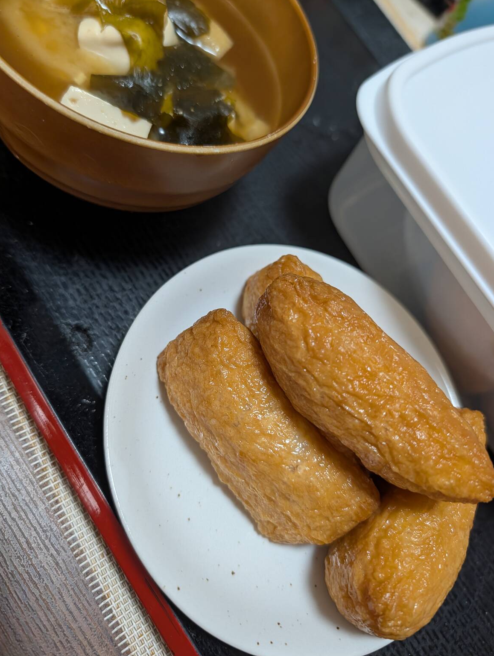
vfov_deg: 69.3
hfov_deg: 55.0
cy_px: 318
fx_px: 474
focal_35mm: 25
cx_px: 242
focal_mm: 6.9
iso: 897
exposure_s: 1/123
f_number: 1.68
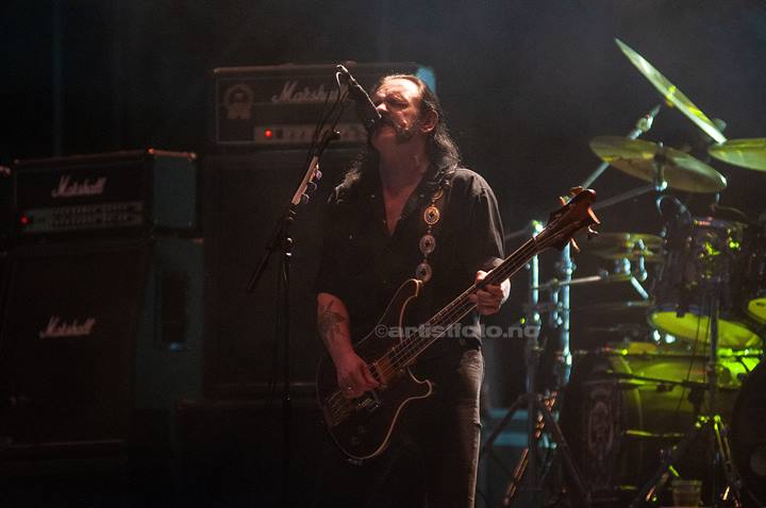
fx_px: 6375
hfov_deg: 6.9
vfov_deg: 4.6
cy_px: 254
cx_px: 383
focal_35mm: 300
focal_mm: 200
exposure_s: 1/500
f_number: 2.8
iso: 1600
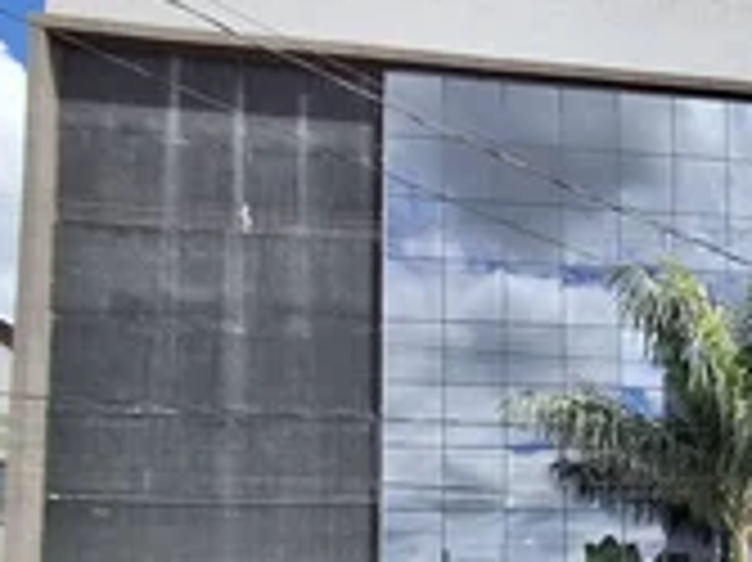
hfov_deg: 41.3
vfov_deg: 34.1
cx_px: 806
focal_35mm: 37
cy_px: 600
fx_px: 803
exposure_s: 1/1211
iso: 40
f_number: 2.2
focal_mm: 1.64
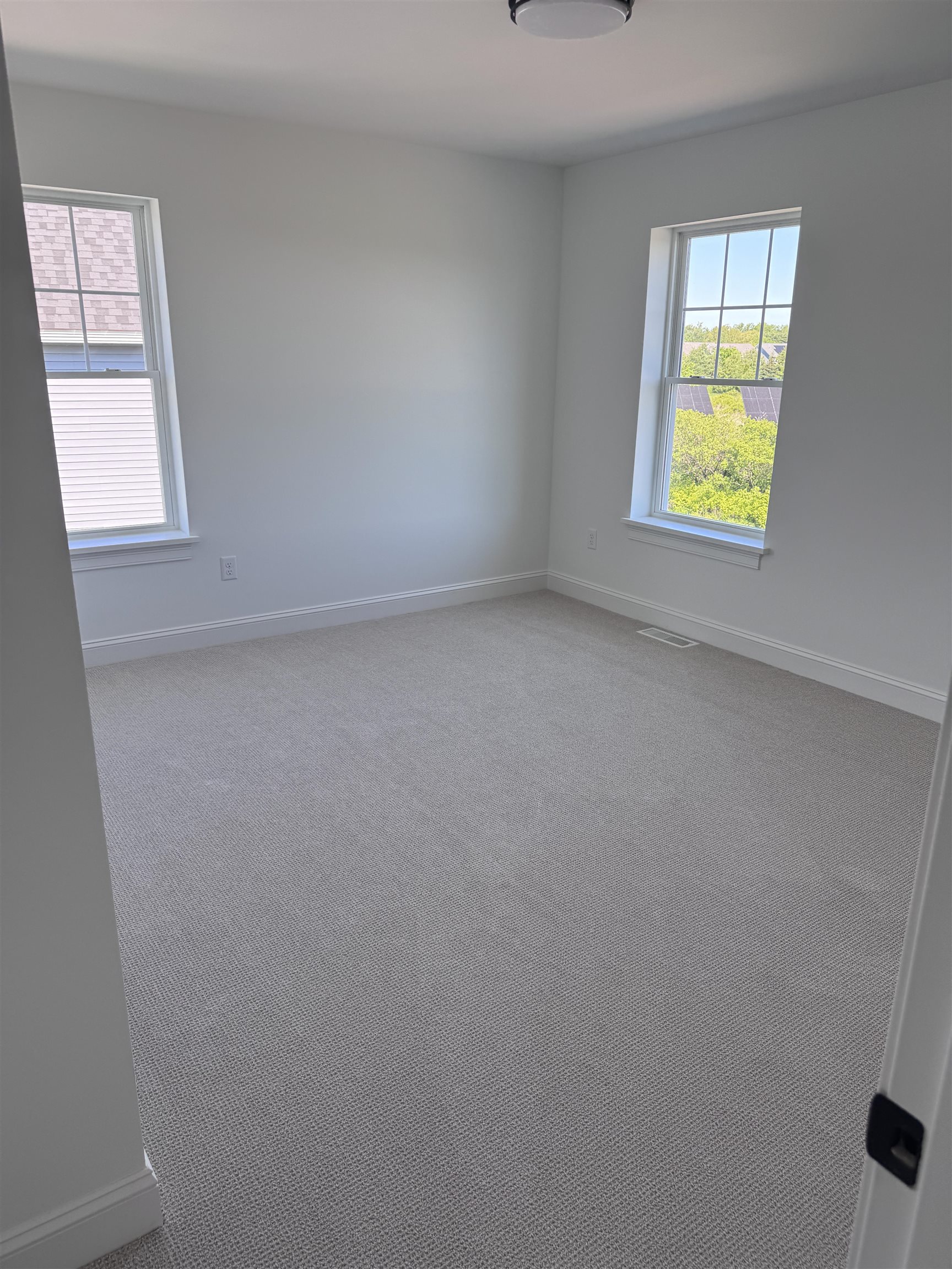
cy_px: 634
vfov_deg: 71.6
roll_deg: -0.7
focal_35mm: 24
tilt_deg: -16.2
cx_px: 476
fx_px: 880
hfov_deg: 56.8
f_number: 1.78
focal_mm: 6.76
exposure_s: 1/218
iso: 80
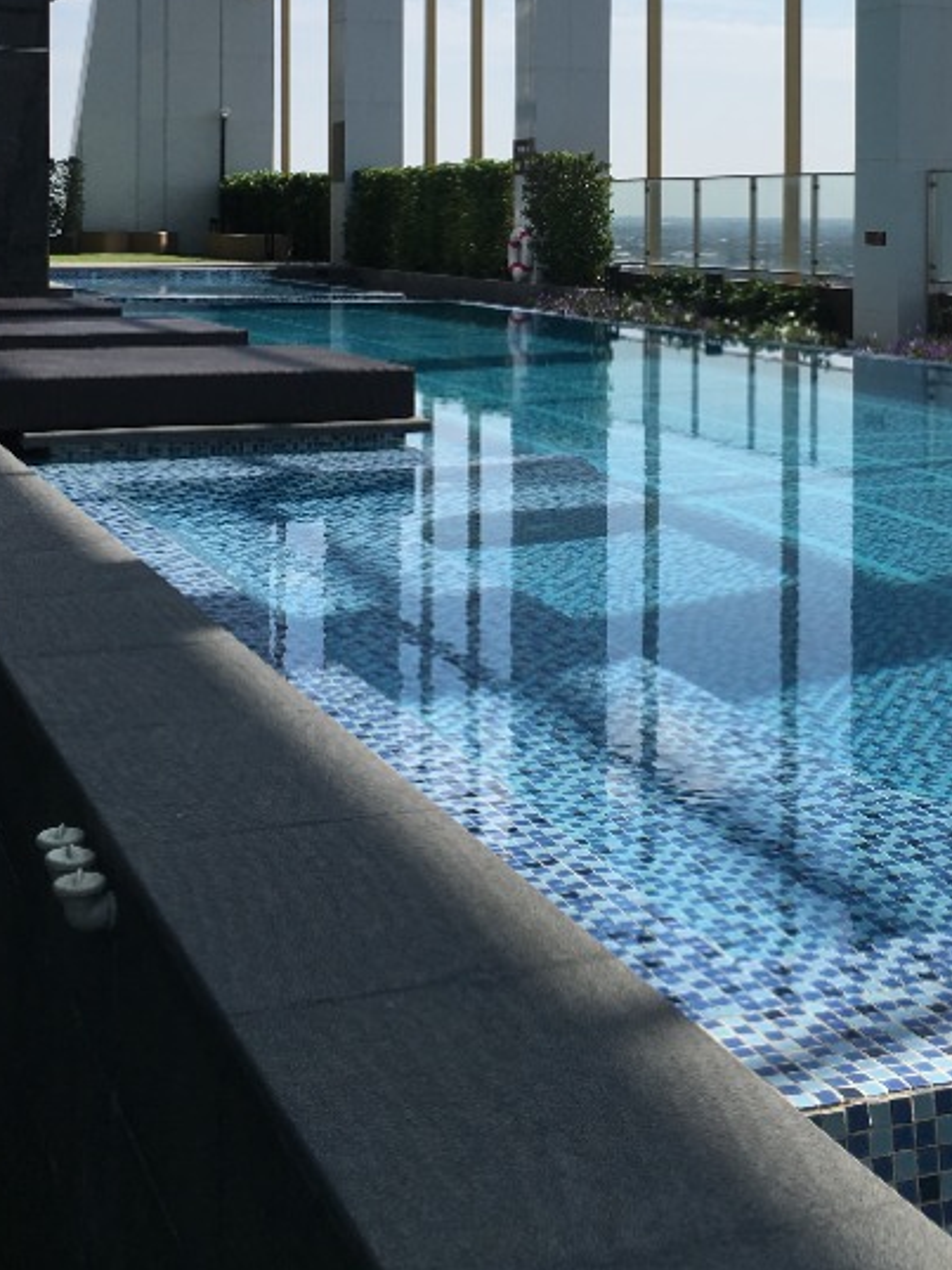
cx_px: 591
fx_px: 1979
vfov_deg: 34.3
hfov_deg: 27.0
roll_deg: -0.7
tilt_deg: -0.4
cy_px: 225
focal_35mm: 54
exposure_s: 1/2747
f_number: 2.2
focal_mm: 4.15
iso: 25
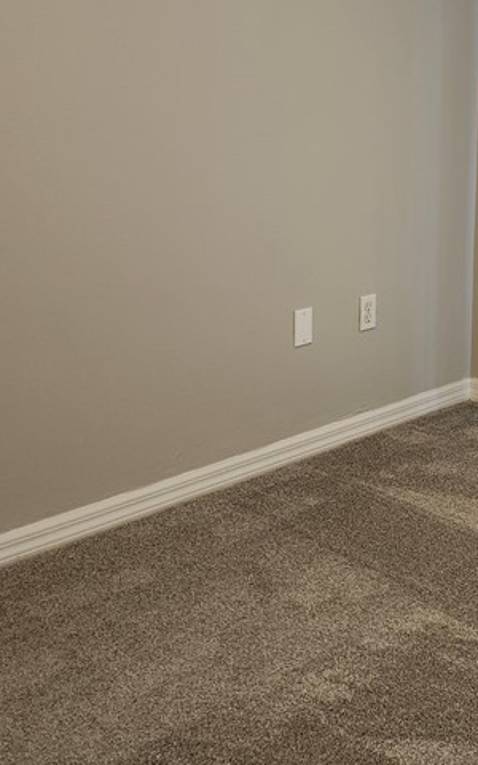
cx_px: 537
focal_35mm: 52
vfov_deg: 37.8
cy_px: 178
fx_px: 1084
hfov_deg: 23.2
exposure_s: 1/120
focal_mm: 5.54
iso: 250
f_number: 1.8
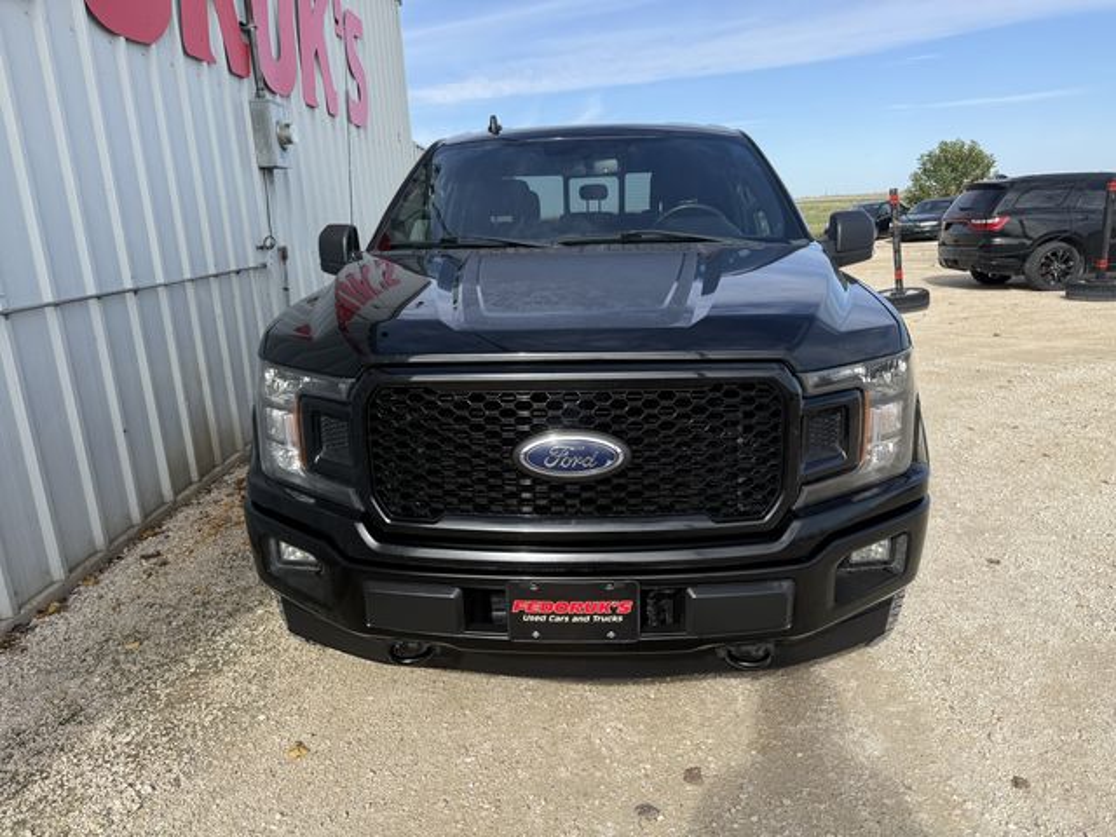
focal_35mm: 24
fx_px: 774
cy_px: 418
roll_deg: +3.4
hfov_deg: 71.6
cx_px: 558
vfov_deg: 56.8
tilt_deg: -14.5
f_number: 1.78
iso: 80
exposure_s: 1/3145
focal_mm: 6.76
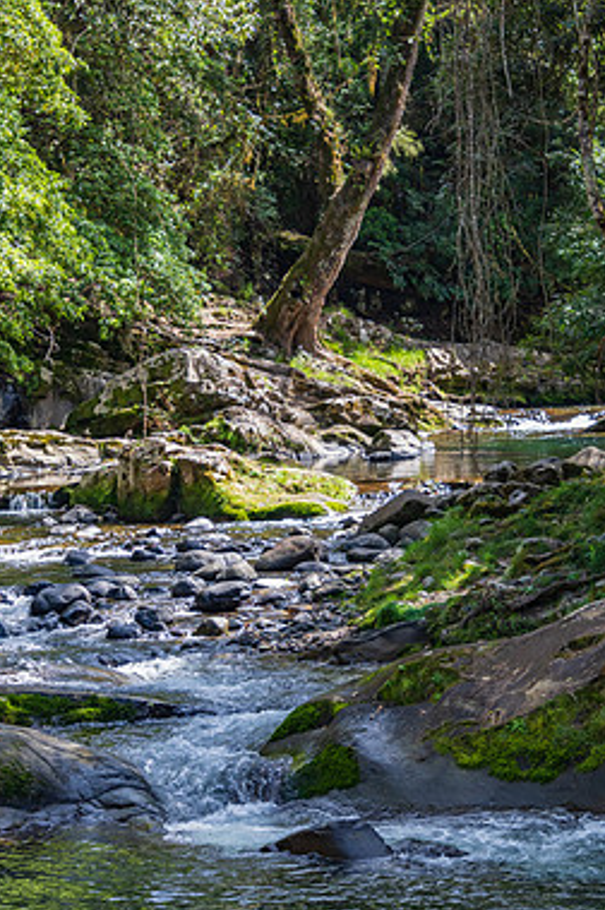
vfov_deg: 15.4
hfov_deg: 10.3
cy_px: 439
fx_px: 3359
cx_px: 284
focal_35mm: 133
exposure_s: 1/80
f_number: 8
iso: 200
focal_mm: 75
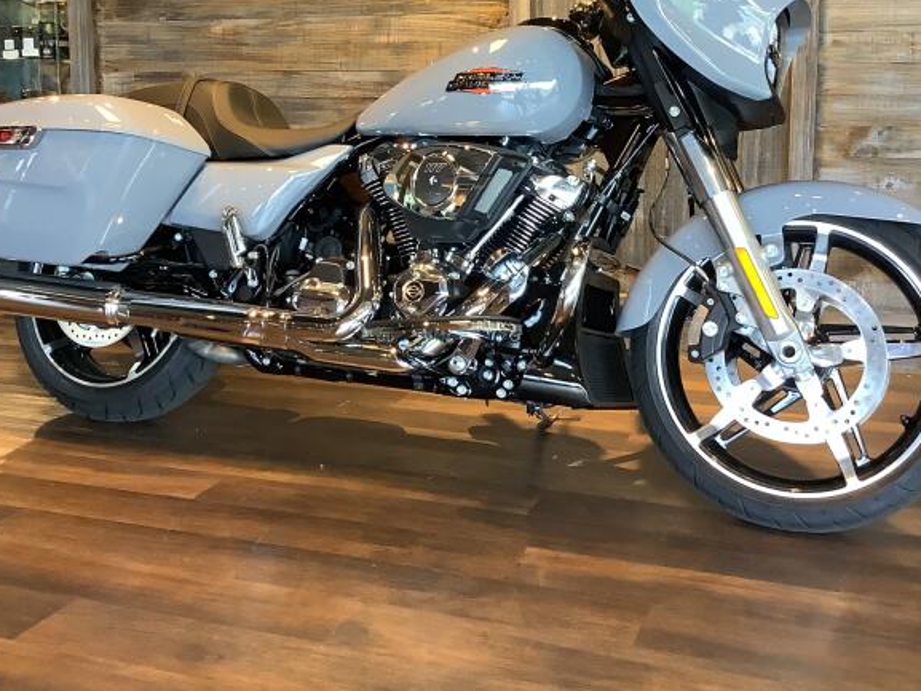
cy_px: 215
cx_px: 437
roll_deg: +0.2
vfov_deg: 33.2
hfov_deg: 43.8
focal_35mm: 43
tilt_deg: -8.2
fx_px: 1144
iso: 125
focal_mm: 3.3
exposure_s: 1/50
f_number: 2.4
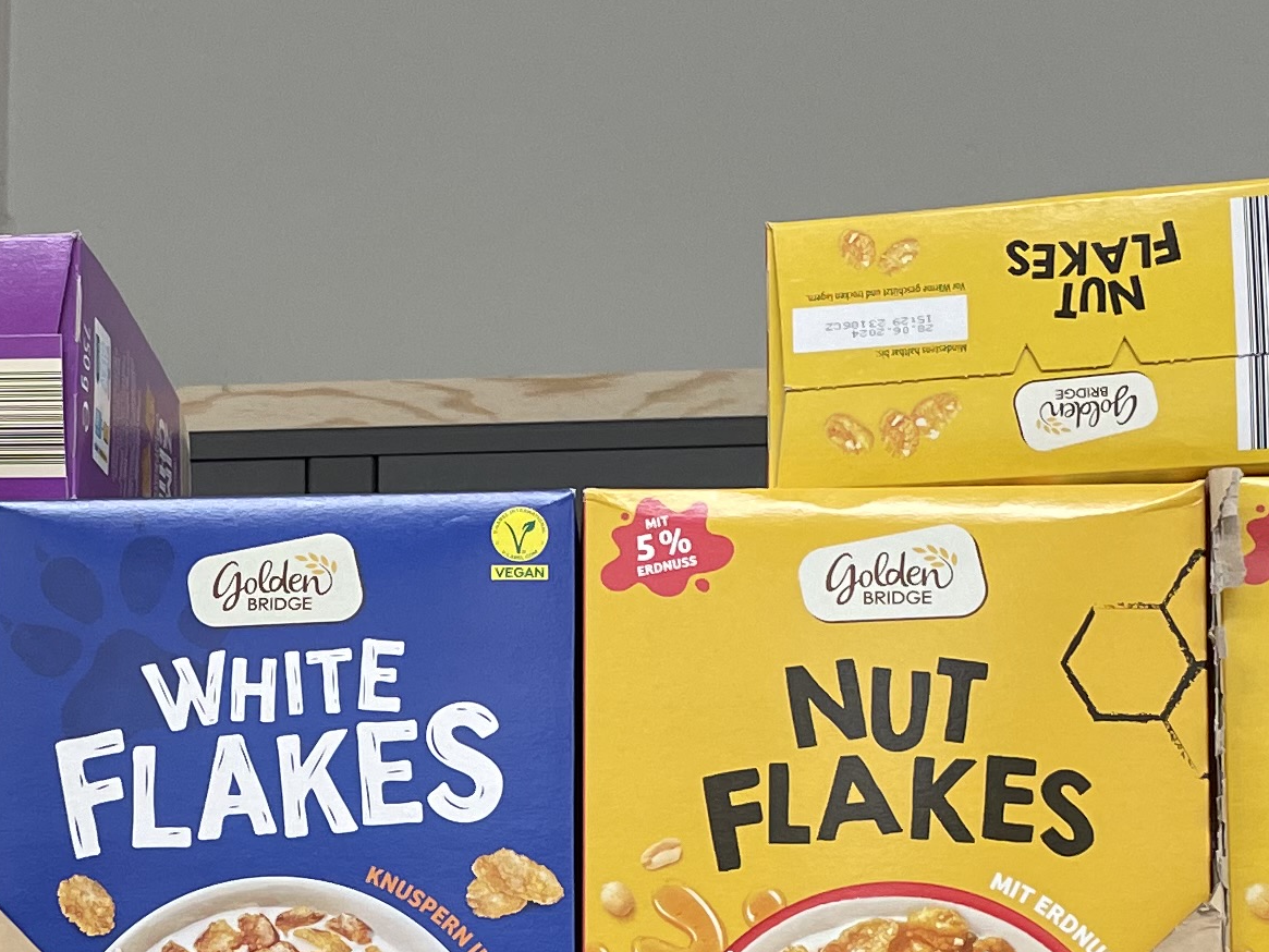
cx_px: 198
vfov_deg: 16.2
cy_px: 892
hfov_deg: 21.4
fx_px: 3300
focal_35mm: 90
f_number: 1.6
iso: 80
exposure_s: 1/100
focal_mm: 4.2
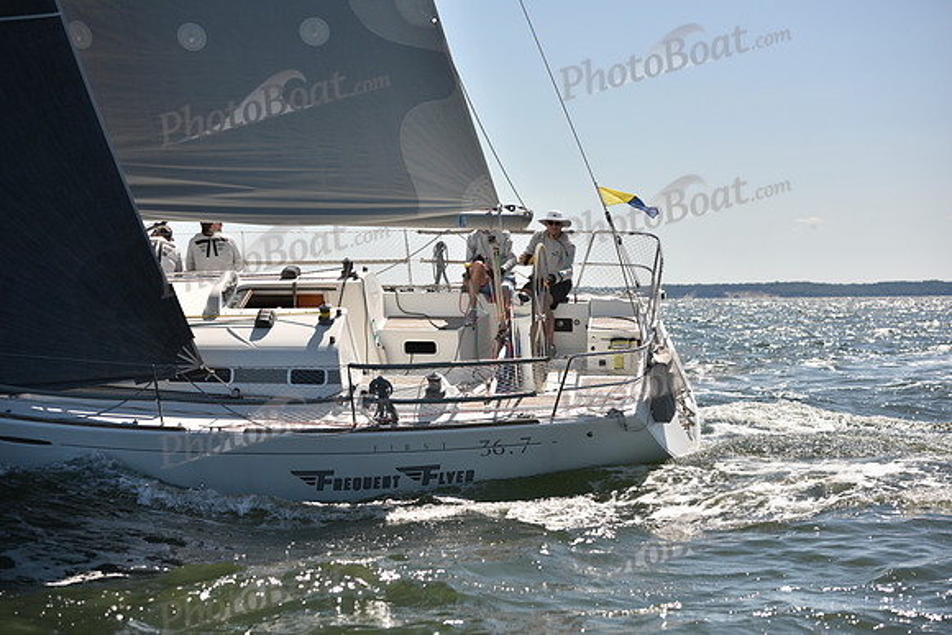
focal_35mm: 70
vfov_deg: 19.5
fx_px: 1851
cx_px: 476
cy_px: 318
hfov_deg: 28.8
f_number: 4.5
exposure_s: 1/1250
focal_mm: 70
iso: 250
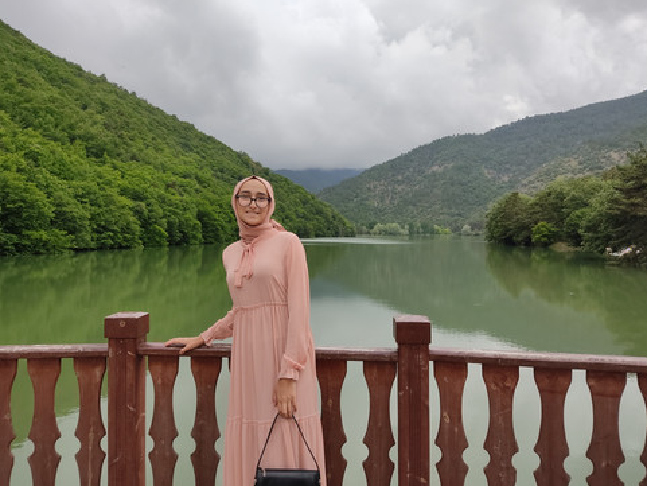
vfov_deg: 51.4
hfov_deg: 65.3
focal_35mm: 27
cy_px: 236
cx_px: 315
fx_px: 505
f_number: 1.79
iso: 100
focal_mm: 4.74
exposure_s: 1/878
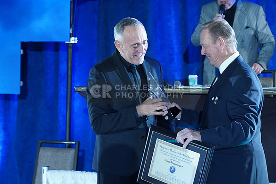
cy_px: 92
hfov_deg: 19.5
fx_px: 805
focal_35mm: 105
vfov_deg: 13.0
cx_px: 138
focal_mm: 105
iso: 1600
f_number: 5.6
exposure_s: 1/200
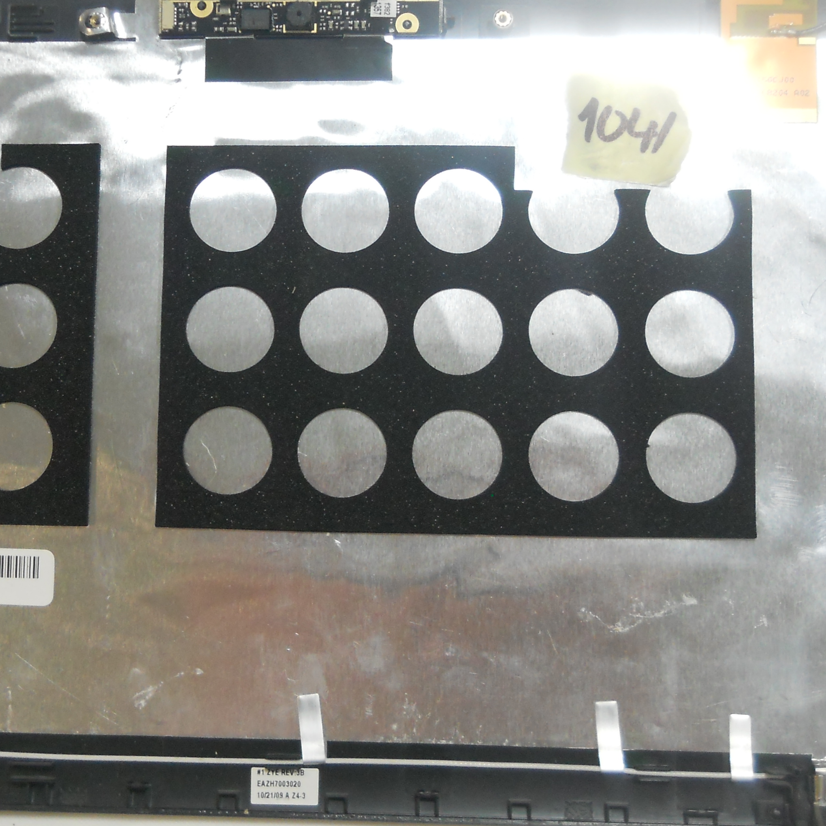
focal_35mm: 58
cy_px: 439
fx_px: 1566
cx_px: 305
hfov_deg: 29.4
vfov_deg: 29.5
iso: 320
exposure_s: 1/30
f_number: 3.1
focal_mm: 6.72
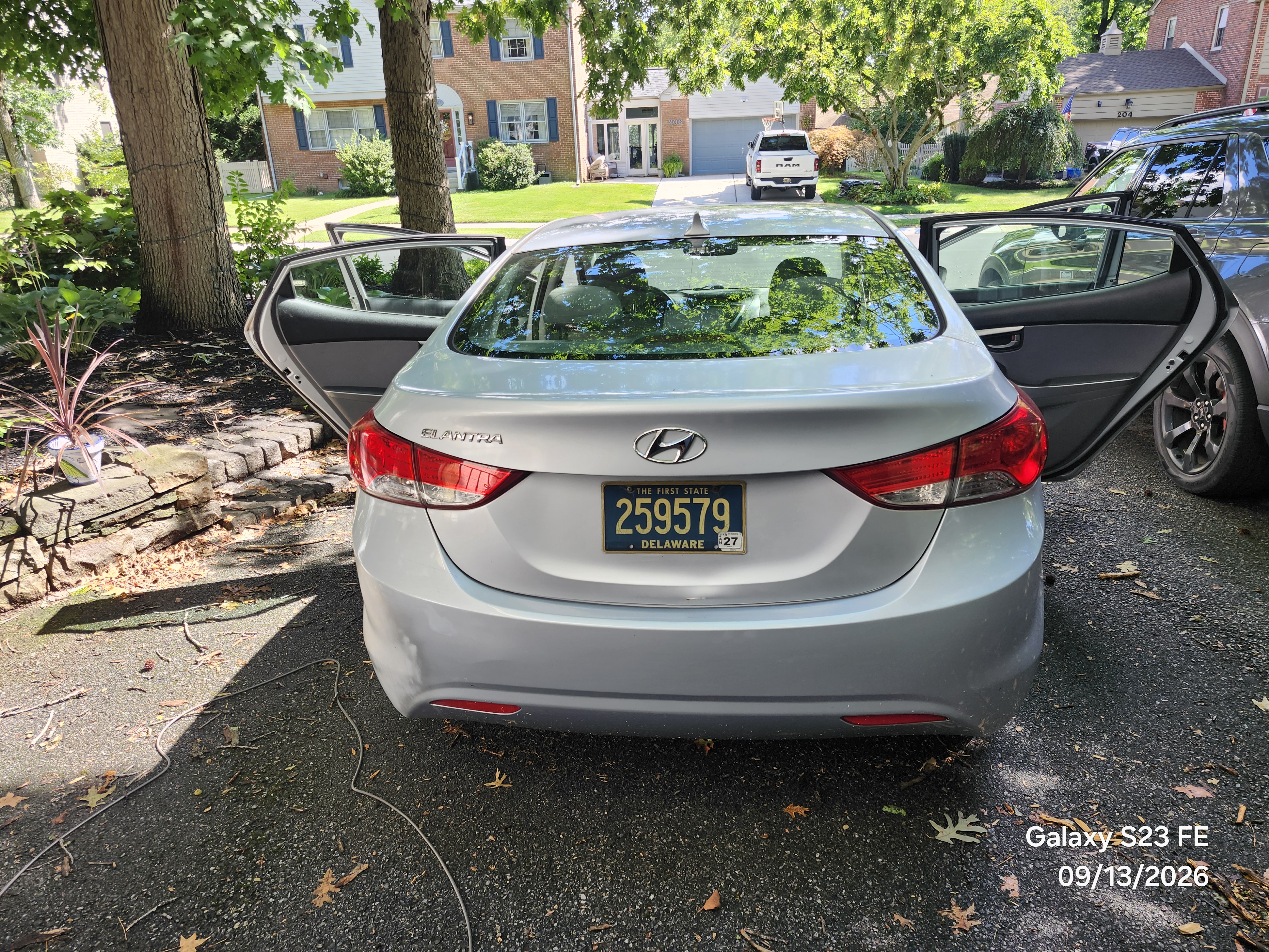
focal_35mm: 23
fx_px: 843
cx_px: 634
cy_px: 476
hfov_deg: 73.9
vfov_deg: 58.9
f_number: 1.8
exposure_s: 1/180
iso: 32
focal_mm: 5.54
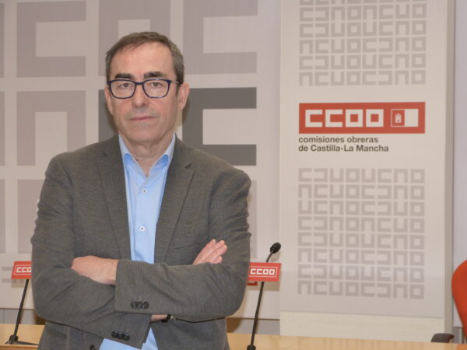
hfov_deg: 21.5
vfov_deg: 16.2
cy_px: 175
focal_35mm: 91
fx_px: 1228
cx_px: 234
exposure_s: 1/60
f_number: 3.4
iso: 100
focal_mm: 16.5
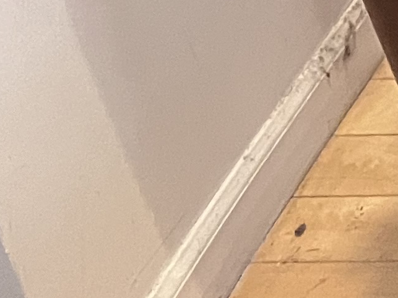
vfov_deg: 8.3
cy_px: -424
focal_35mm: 163
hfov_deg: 9.3
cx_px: 1245
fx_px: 1874
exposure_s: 1/60
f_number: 1.6
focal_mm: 5.1
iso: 500
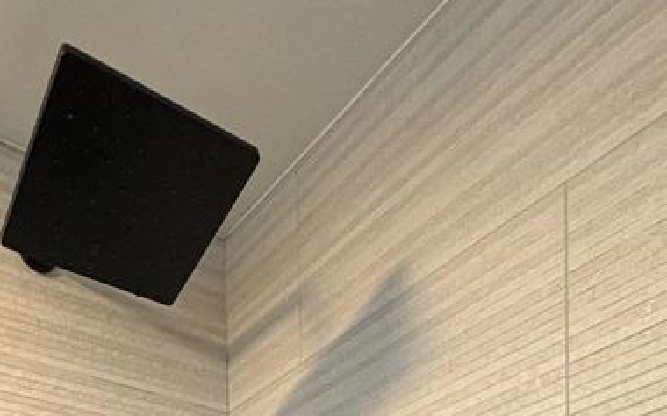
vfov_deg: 21.9
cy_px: 725
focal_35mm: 40
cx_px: 274
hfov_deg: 49.1
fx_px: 727
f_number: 2.2
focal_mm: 2.22
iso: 250
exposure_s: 1/60
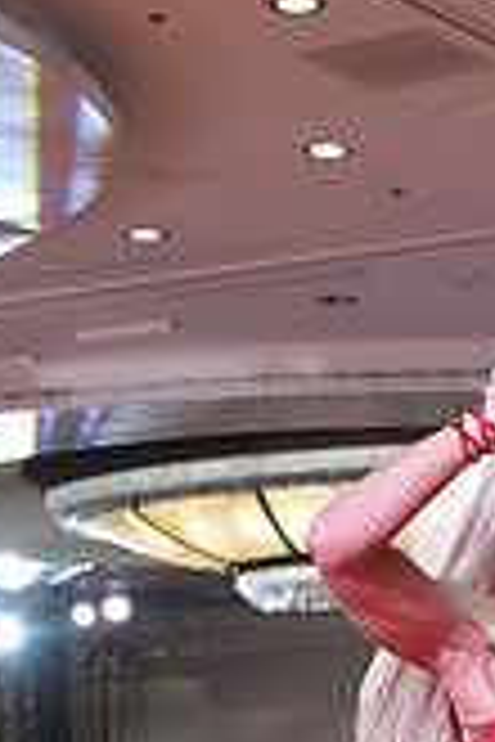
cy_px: 917
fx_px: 3341
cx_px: 695
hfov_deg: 8.3
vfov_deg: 12.4
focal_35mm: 162
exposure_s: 1/320
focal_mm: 46
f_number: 5
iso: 5000
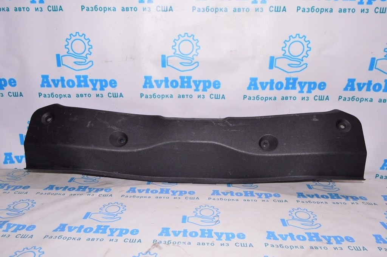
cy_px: 128
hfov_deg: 67.4
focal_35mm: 27
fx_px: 290
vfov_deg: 47.9
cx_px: 194
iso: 1600
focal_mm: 18
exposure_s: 1/200
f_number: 8
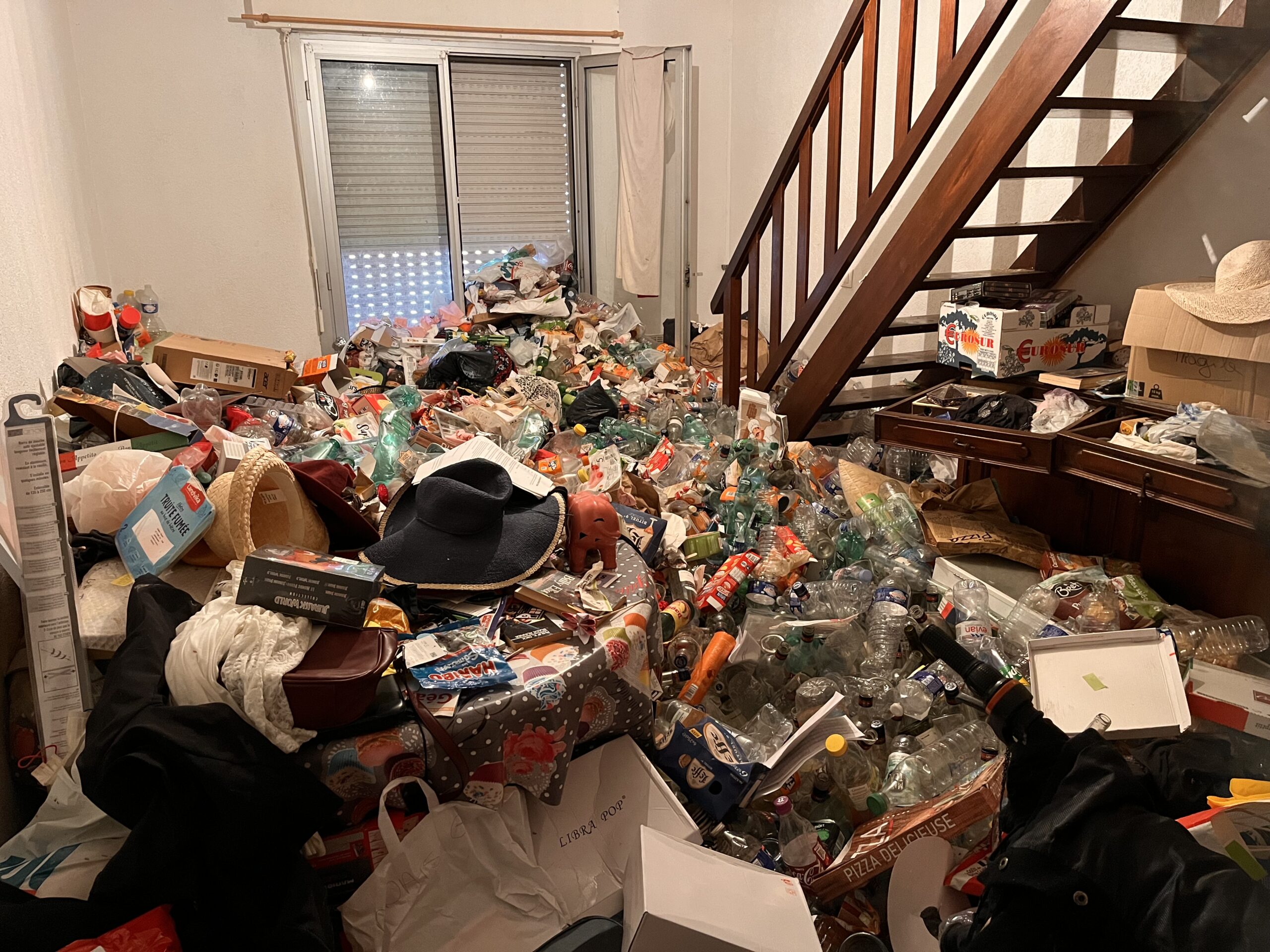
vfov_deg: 53.1
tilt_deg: -19.0
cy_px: 476
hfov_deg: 67.3
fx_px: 954
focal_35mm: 26
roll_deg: +0.6
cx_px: 635
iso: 640
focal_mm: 5.1
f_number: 1.6
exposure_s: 1/33
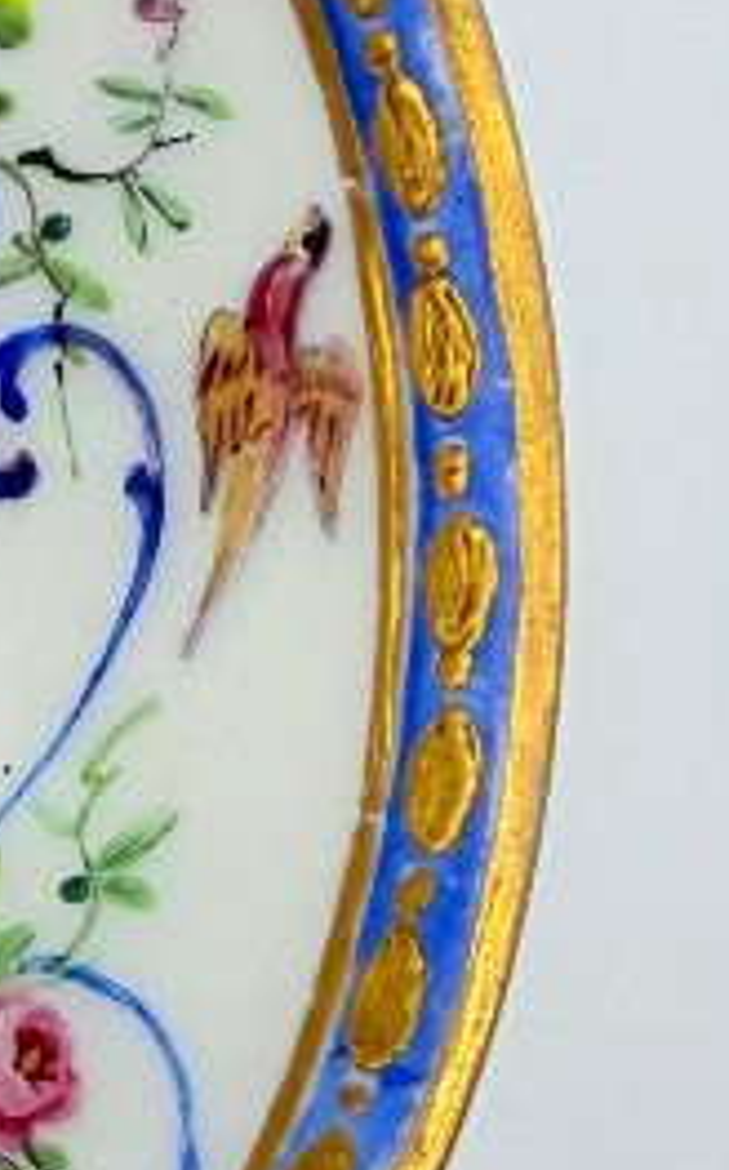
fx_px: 3693
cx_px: -1200
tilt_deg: -84.8
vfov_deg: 18.0
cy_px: 547
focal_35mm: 116
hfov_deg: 9.6
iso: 50
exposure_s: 1/507
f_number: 2.2
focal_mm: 2.22
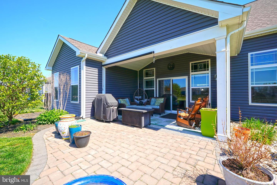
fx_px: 115
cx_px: 138
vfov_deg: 77.3
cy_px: 92
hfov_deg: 100.4
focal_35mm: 15
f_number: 7.1
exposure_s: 1/200
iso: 100
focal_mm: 10
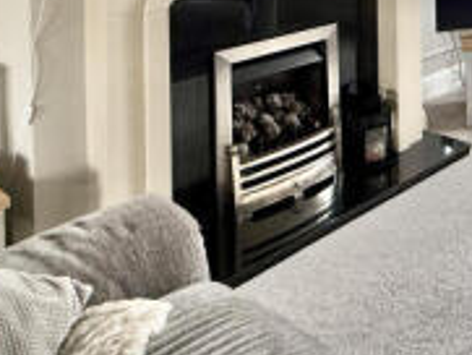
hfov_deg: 33.6
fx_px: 614
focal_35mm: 45
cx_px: 575
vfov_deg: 26.7
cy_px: -119
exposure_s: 1/99
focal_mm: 2.22
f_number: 2.2
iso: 160
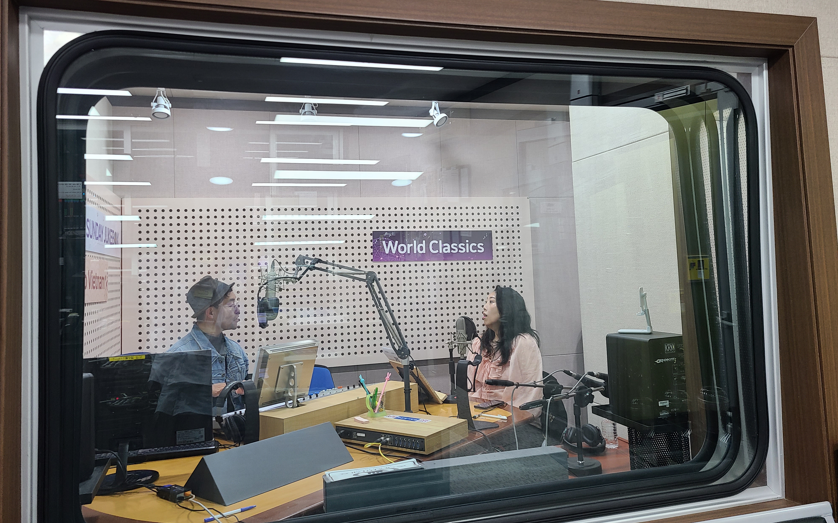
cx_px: 421
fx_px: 639
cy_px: 220
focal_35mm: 28
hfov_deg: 66.5
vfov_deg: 44.4
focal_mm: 5.4
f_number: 1.8
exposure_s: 1/60
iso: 125
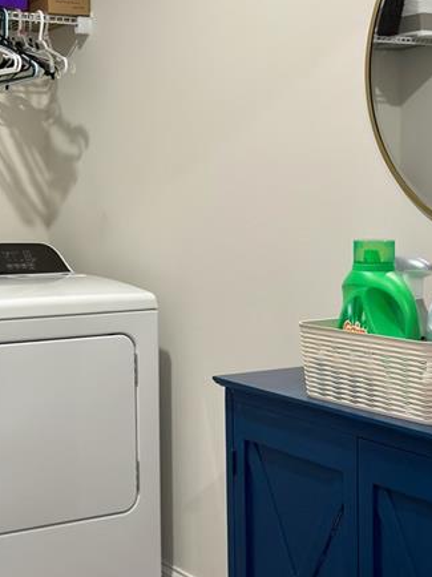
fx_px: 1033
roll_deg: +0.6
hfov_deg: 23.2
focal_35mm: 62
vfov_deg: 31.2
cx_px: 76
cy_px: 249
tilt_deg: -3.2
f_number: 1.78
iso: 200
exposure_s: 1/60
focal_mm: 6.76
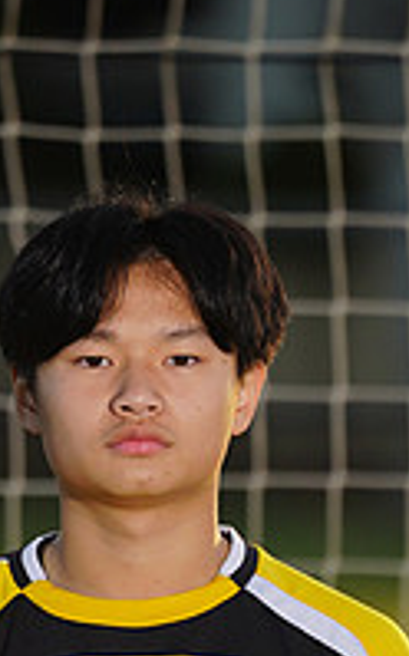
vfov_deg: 1.8
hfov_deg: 1.1
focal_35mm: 1188
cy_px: 771
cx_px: 48
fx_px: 21234
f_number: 7.1
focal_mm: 400
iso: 100
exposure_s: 1/200
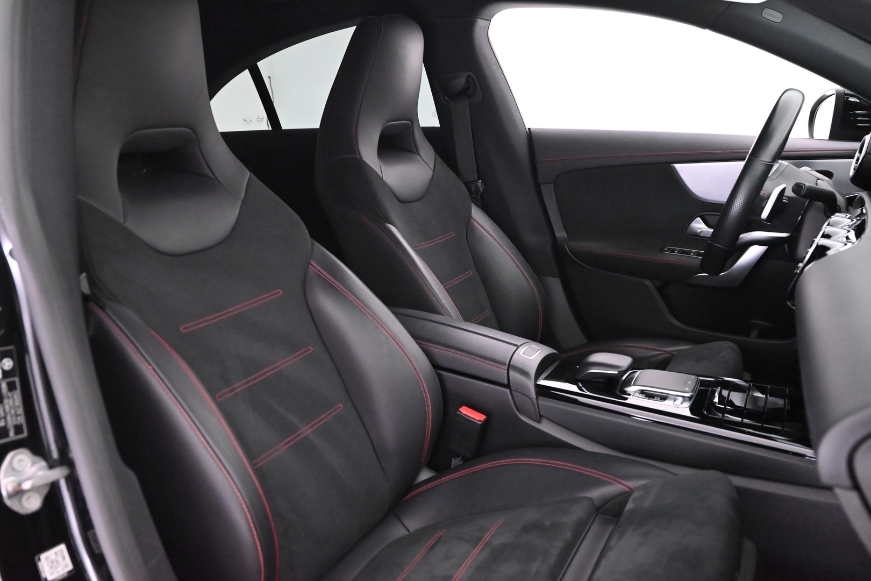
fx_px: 798
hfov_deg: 57.2
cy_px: 290
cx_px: 436
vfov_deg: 40.0
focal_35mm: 33
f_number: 4.8
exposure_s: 1/60
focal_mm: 33
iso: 10000
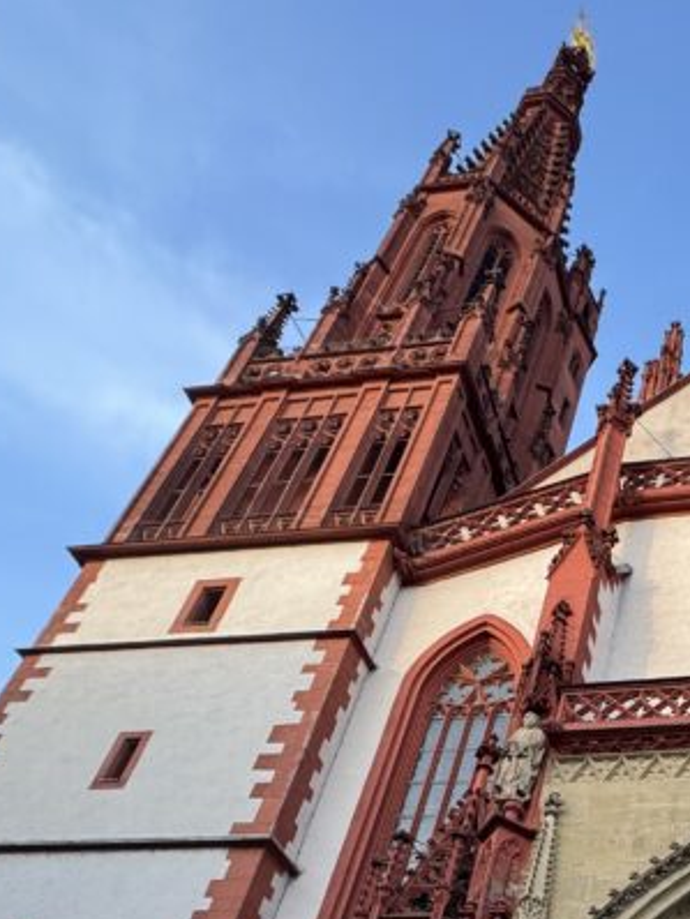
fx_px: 956
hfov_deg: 35.4
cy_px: 951
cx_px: 708
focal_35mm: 36
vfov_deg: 42.9
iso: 40
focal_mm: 2.22
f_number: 2.2
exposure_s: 1/99
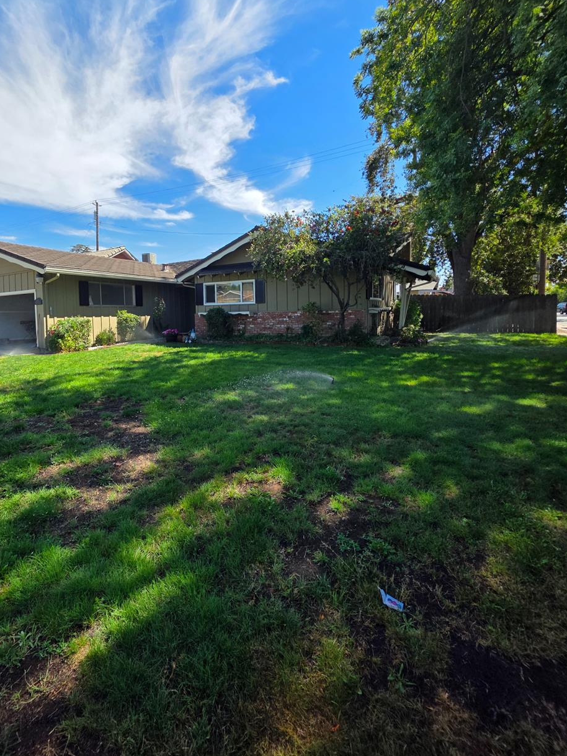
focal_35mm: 16
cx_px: 219
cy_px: 330
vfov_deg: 94.0
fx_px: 349
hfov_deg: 77.0
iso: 40
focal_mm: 2.2
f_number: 1.9
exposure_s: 1/1321
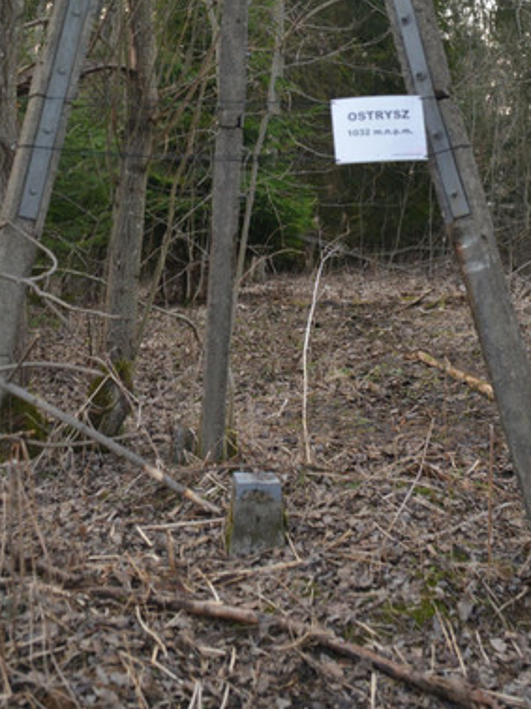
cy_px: 19
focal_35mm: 57
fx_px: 1167
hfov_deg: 25.6
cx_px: 283
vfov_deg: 31.5
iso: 900
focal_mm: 28
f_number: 3.5
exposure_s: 1/30
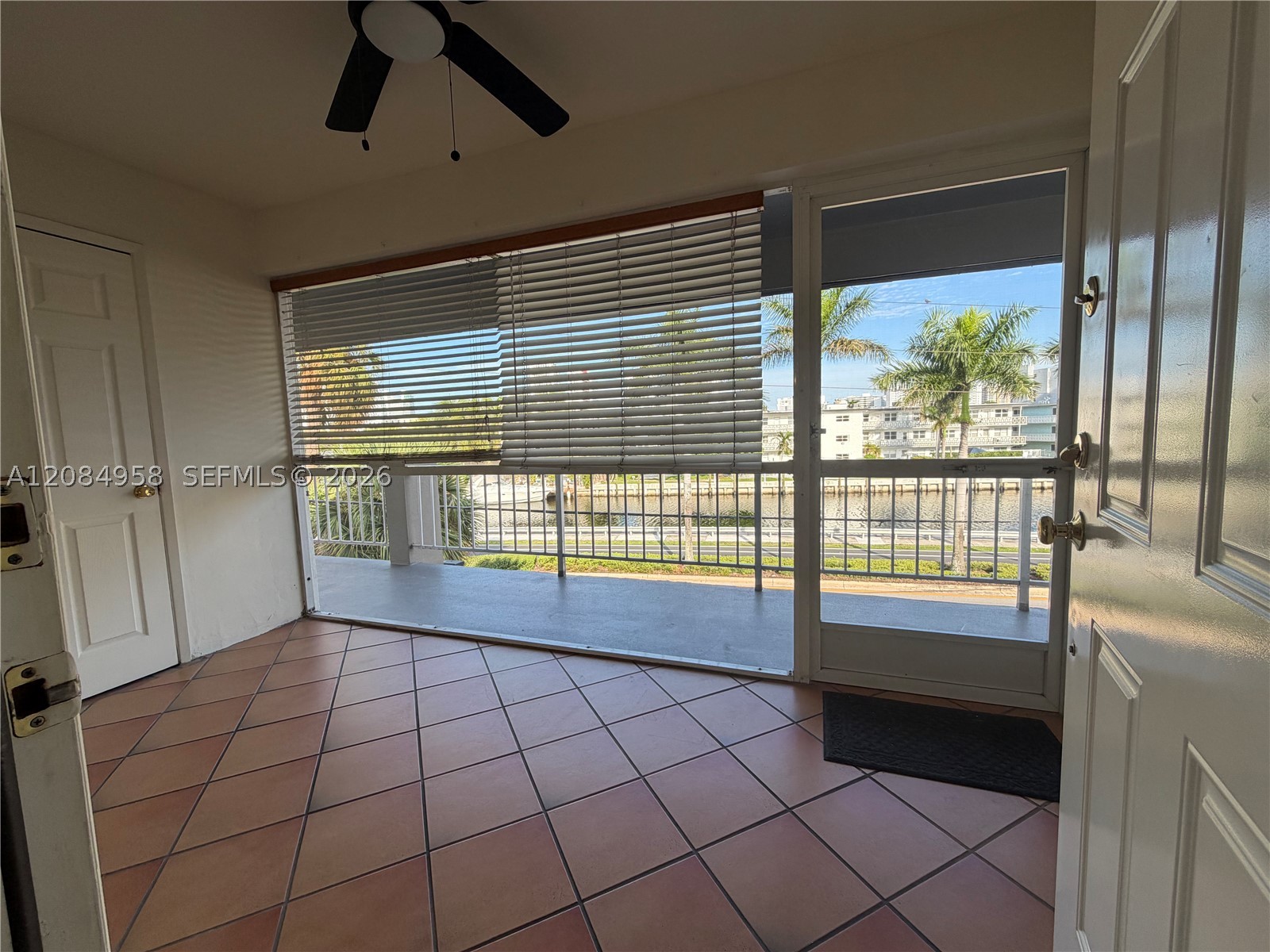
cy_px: 476
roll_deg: +2.0
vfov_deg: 85.7
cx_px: 635
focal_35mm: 14
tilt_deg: -5.2
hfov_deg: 102.1
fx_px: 514
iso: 40
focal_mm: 2.22
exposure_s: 1/201
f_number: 2.2
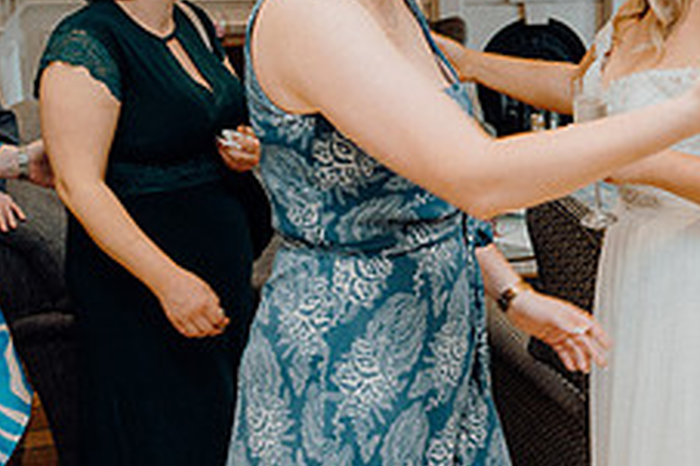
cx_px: 638
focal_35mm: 64
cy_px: 184
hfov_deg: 30.0
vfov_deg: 21.2
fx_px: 1244
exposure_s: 1/160
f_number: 3.5
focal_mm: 25
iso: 1600
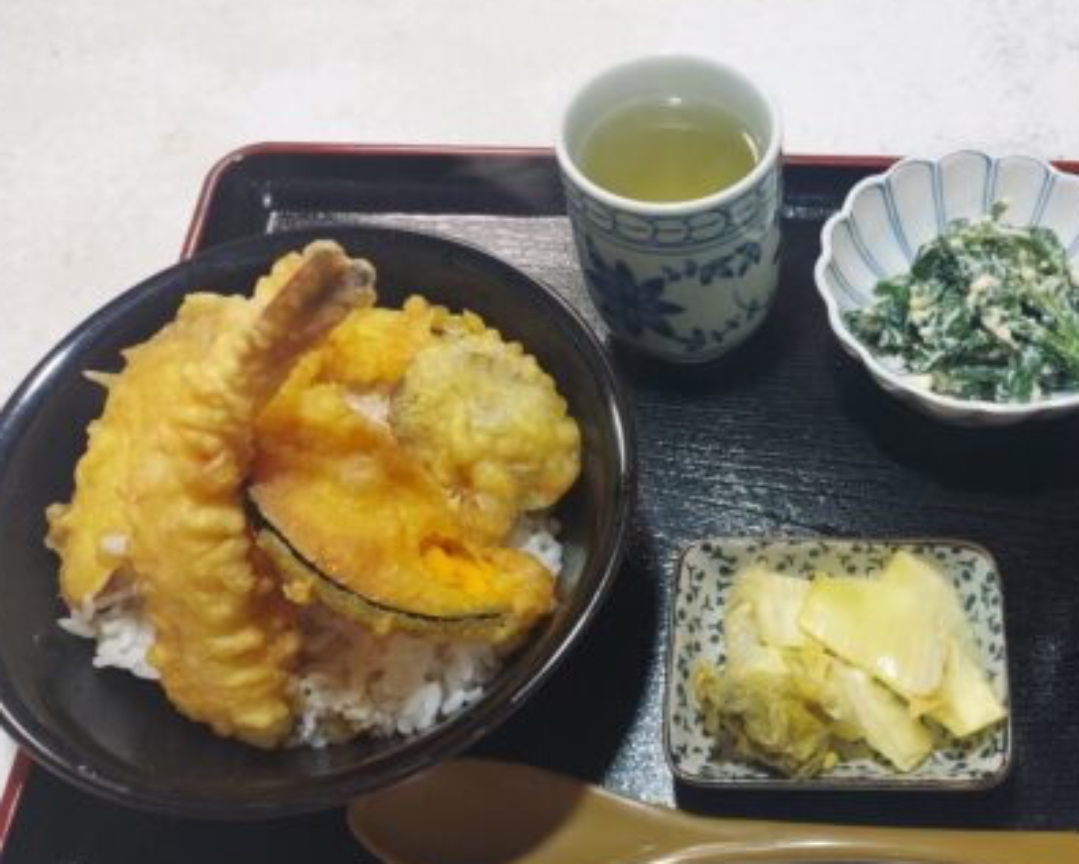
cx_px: 779
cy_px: 507
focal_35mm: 37
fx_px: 1182
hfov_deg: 47.6
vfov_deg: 40.0
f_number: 2
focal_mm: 4.6
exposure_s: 1/40
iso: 320
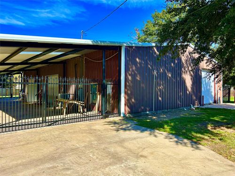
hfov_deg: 67.3
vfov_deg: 53.1
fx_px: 177
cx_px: 118
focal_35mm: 26
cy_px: 88
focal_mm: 5.7
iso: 50
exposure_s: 1/2353
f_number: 1.5
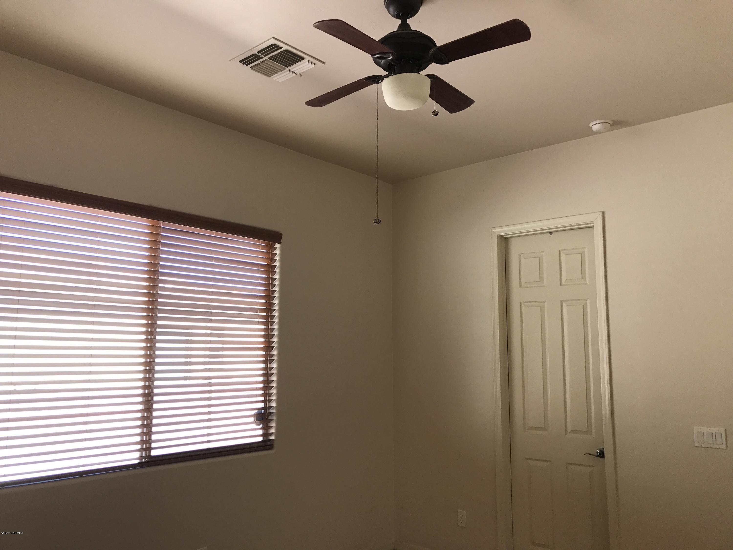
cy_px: 275
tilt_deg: +8.1
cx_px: 366
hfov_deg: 63.4
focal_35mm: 28
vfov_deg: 49.7
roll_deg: +0.2
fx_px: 593
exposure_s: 1/60
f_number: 1.8
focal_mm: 3.99
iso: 32
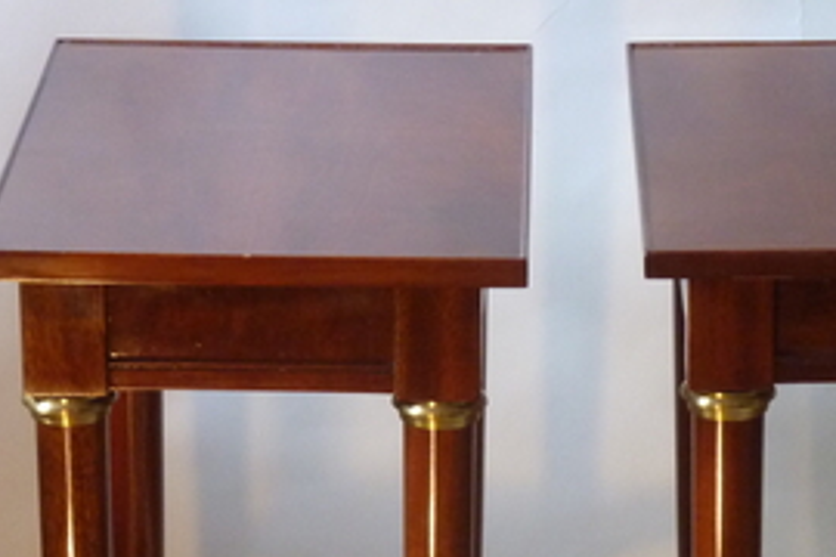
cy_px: 650
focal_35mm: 192
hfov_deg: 10.7
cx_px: 464
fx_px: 4458
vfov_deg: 7.1
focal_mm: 13.7
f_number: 4.2
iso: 320
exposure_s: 1/40
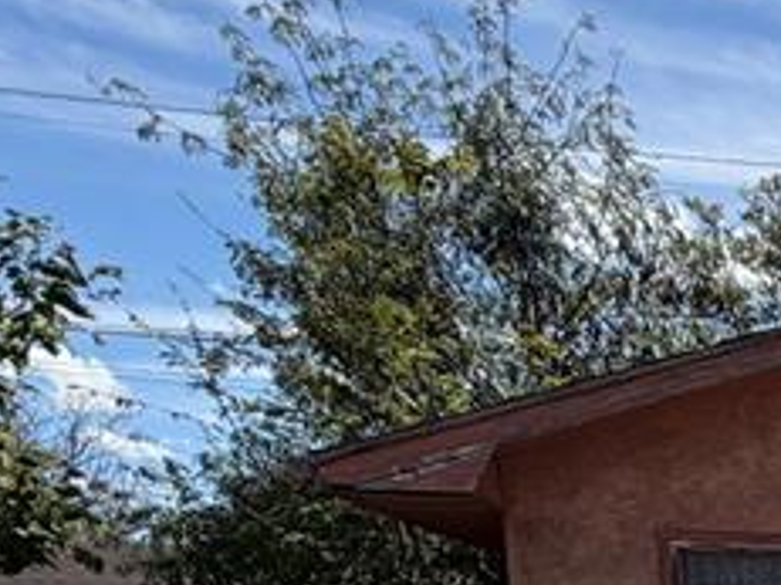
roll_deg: +0.5
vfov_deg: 19.8
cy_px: 925
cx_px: 1447
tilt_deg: -10.3
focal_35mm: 62
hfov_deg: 20.5
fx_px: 1398
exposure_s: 1/1033
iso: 20
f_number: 2.2
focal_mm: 2.22
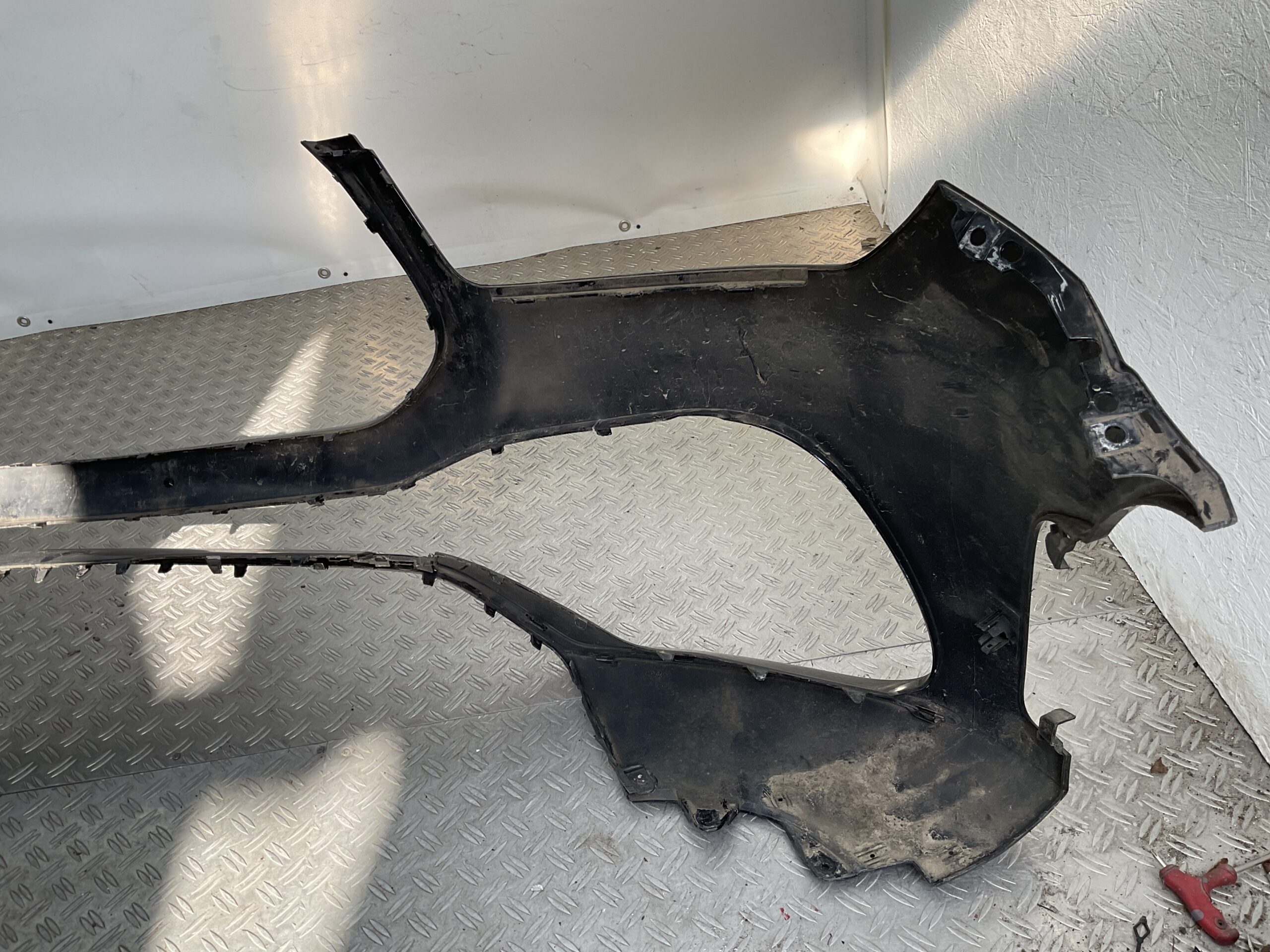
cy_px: 476
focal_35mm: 29
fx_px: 1064
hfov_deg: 61.7
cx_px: 635
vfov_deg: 48.2
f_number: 1.8
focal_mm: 3
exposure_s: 1/177
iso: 16
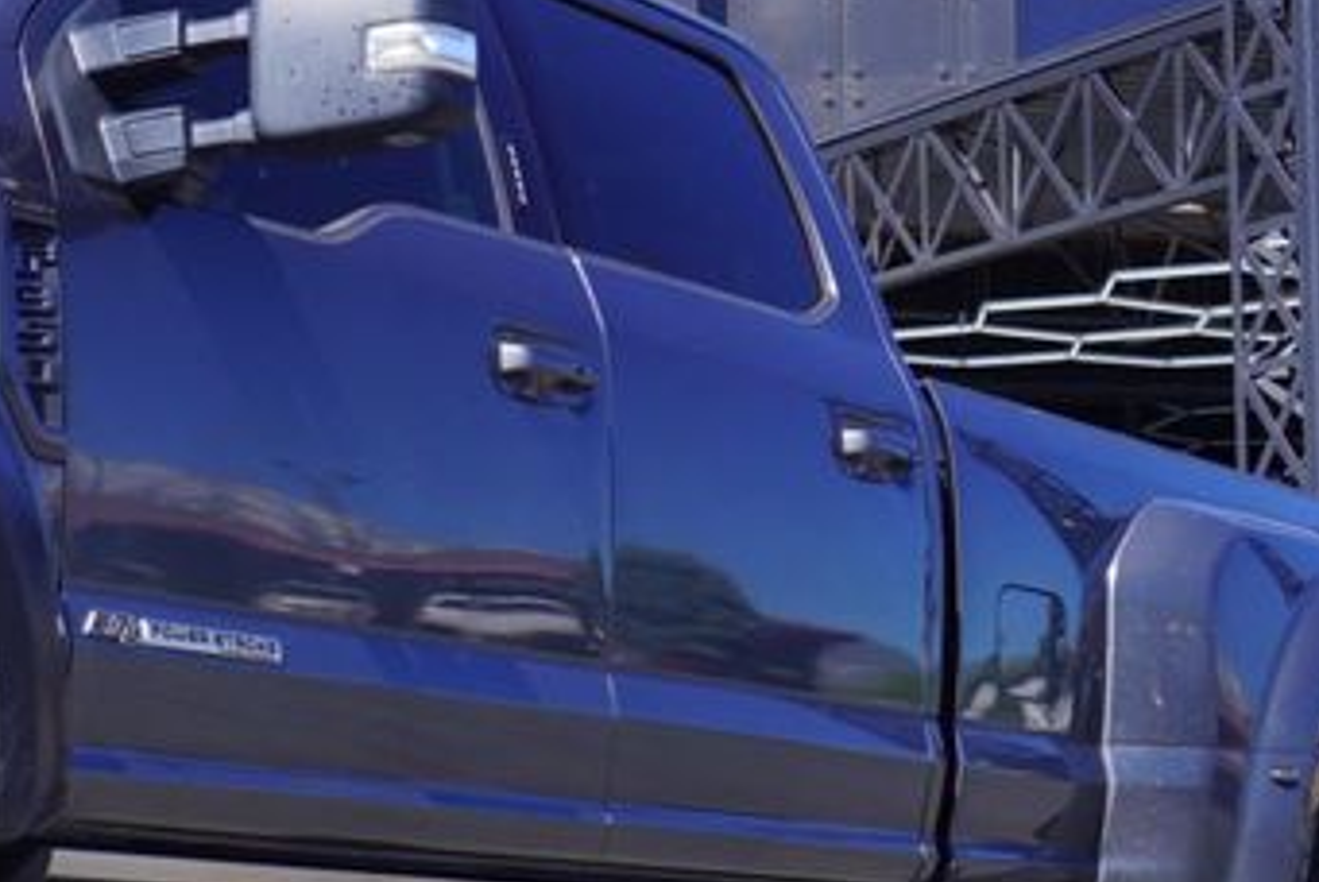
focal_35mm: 104
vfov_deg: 13.2
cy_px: 325
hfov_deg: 18.9
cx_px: -143
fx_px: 3795
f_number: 8
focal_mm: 23
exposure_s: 1/100
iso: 100
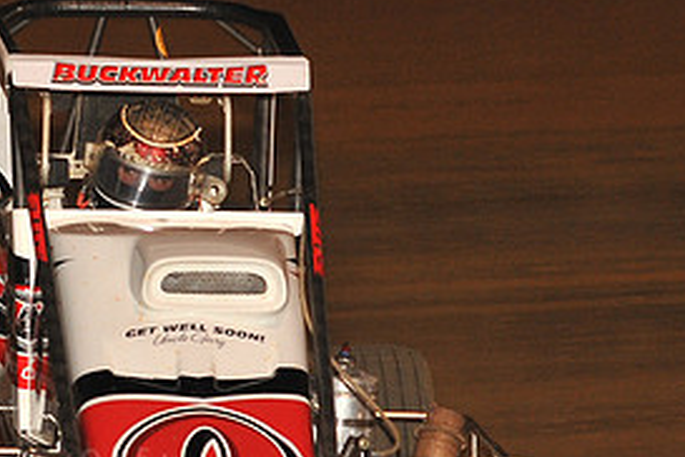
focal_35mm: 287
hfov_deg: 7.2
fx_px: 5461
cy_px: 365
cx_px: 118
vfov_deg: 4.8
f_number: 6.3
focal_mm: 135
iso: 1000
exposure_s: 1/320
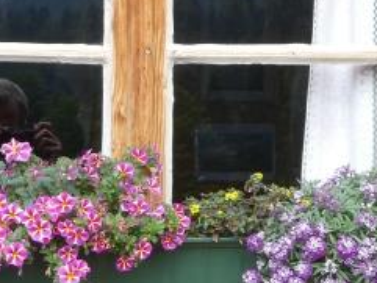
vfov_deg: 9.5
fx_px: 1711
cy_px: 92
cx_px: 113
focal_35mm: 157
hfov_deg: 12.6
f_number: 3.7
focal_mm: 6.7
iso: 80
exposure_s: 1/80
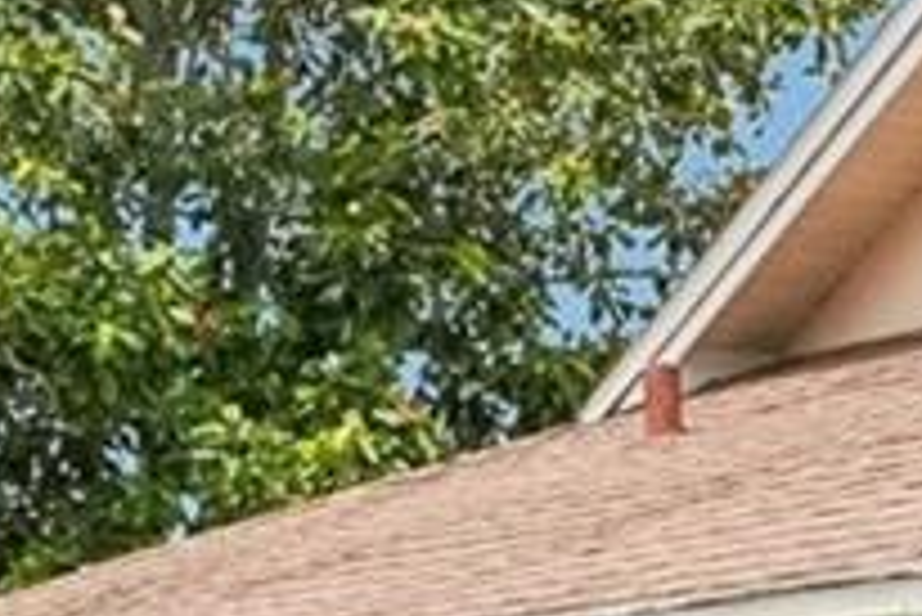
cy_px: 1043
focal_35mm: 257
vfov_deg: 5.3
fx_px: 6586
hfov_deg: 7.3
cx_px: 2532
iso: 800
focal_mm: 22
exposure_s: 1/2000
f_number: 8
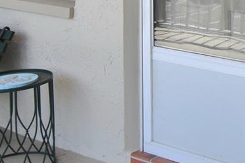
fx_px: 633
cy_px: -95
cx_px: 330
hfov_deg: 19.9
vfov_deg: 13.7
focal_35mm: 93
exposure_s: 1/250
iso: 200
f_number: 8
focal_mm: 15
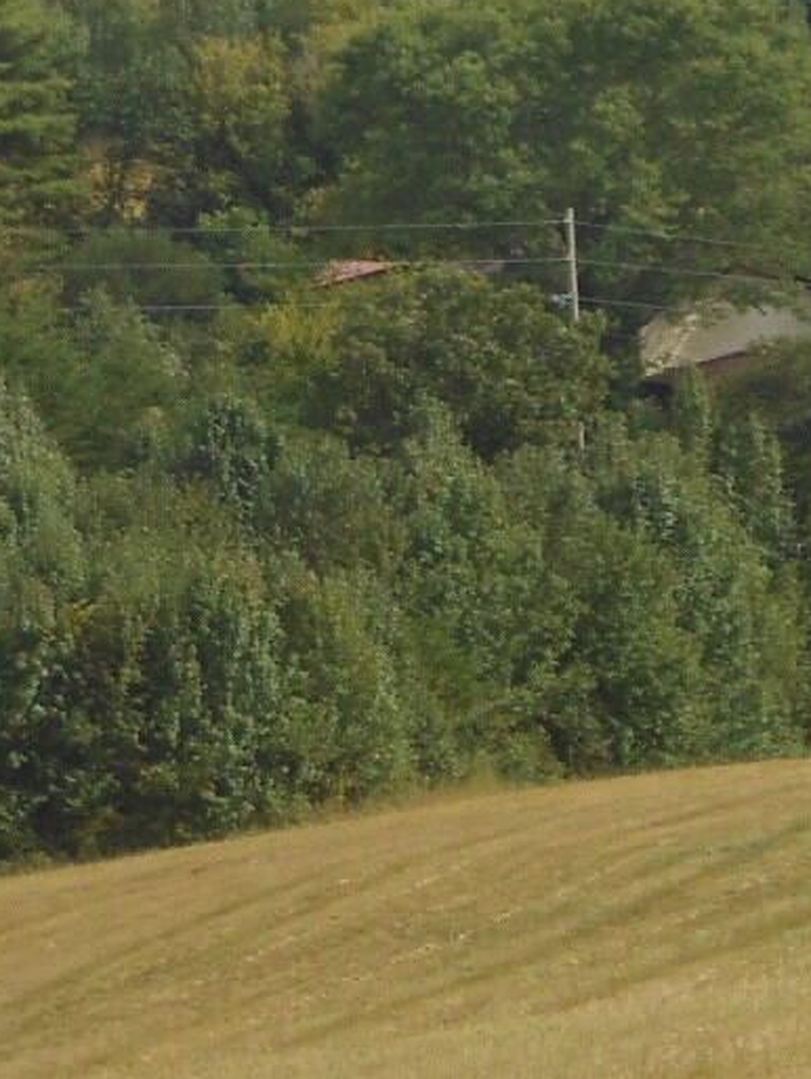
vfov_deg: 7.9
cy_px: 124
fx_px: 7834
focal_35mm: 251
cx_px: 2107
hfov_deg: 5.7
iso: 80
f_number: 5
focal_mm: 11.2
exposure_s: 1/250
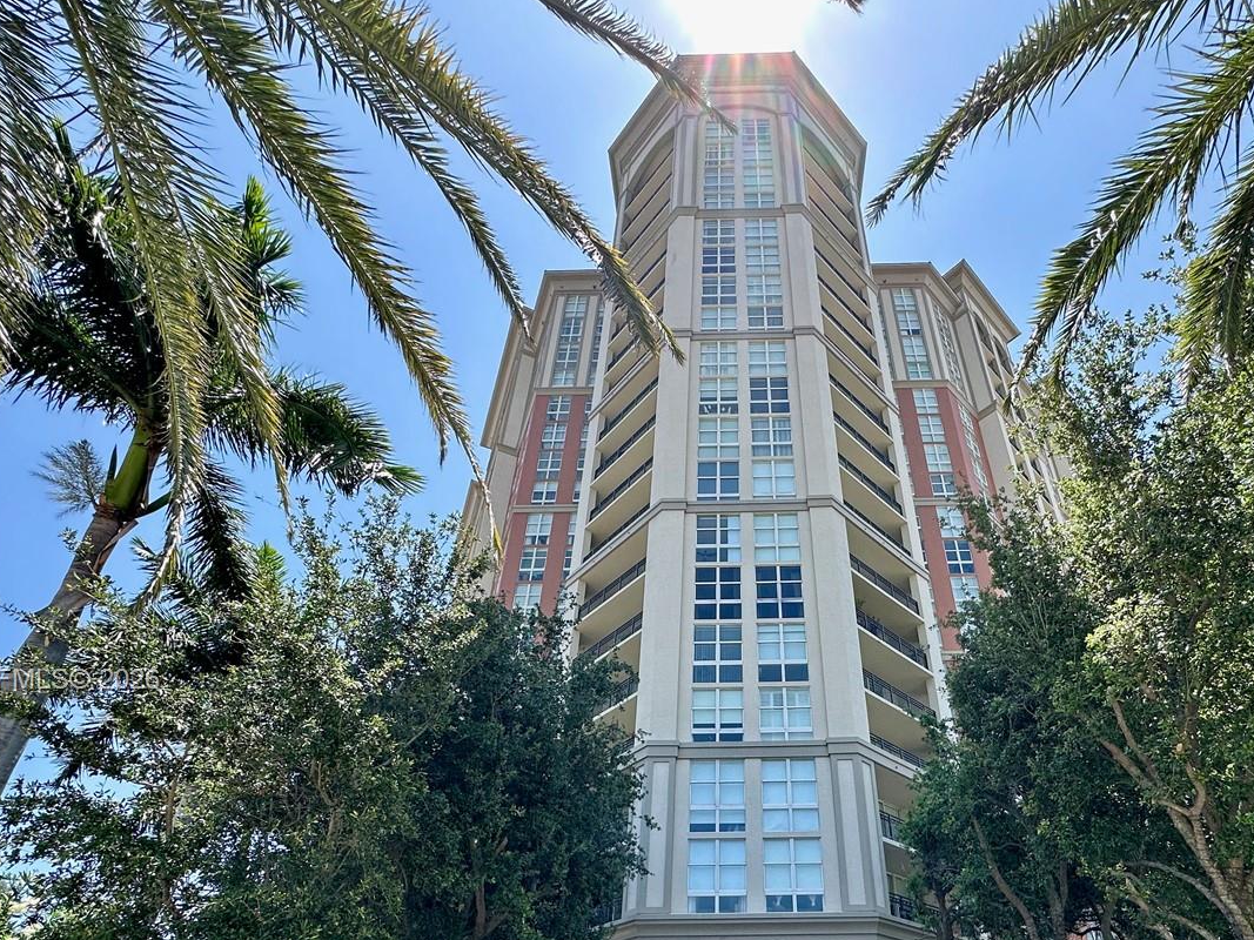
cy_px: 682
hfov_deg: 78.3
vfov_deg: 60.6
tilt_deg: +30.4
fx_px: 761
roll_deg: +0.1
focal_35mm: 21
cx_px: 735
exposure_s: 1/666
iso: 40
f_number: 2.2
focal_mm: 2.22
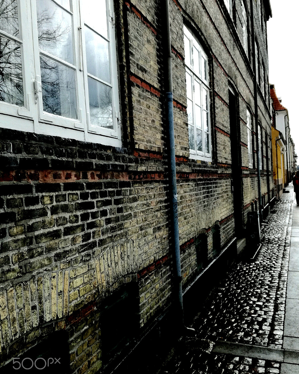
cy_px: 192
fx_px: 321
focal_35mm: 29
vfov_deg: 60.4
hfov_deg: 50.0
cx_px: 151
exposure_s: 1/664
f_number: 2
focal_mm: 3.79
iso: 50
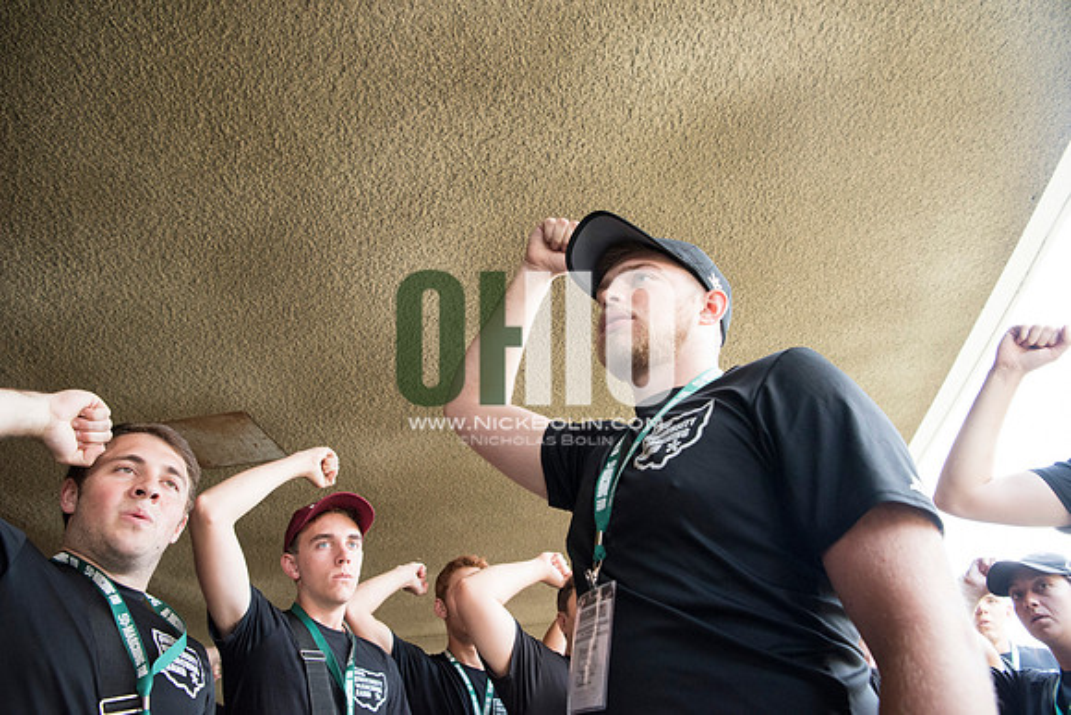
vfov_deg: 53.2
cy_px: 358
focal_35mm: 24
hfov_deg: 73.7
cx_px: 536
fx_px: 714
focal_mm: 24
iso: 2500
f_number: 5
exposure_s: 1/320
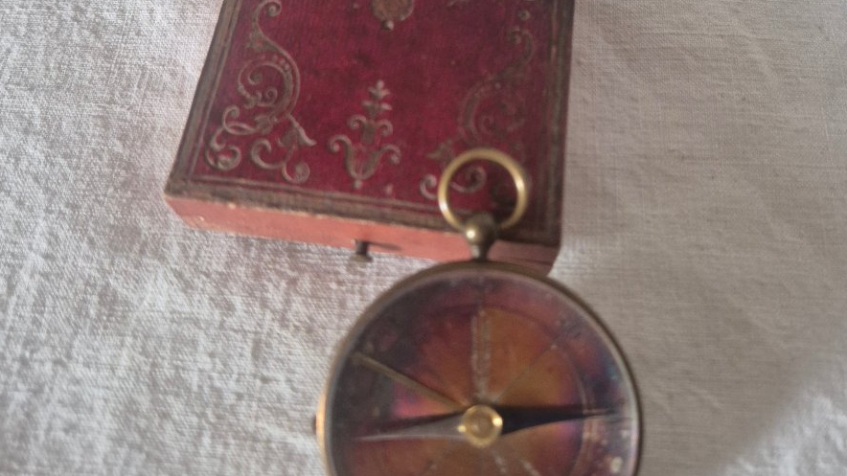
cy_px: 120
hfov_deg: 58.0
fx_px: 764
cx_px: 429
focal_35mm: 34
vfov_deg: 33.9
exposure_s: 1/100
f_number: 1.8
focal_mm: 5.4
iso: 640
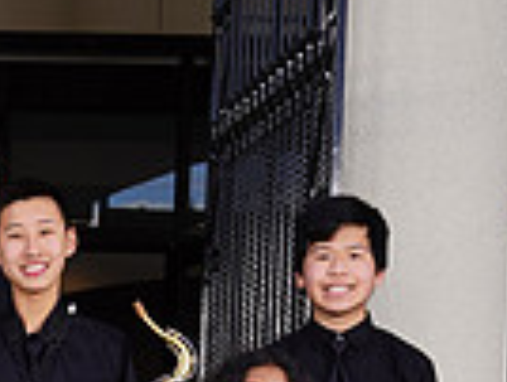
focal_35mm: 162
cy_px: 671
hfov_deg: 11.5
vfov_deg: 8.8
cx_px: -314
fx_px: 2377
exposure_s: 1/200
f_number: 6.3
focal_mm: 39
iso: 100
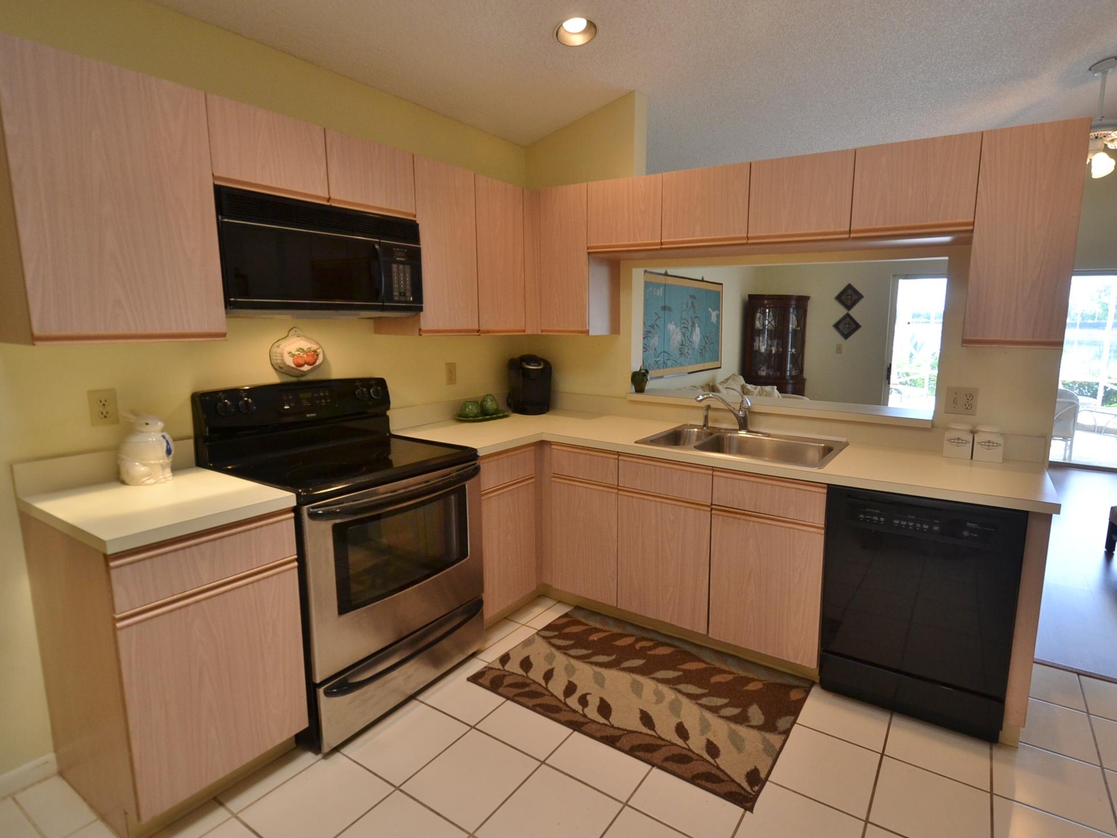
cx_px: 621
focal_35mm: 17
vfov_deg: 74.7
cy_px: 416
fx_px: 549
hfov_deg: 90.7
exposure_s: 1/60
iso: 400
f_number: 4
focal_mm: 10
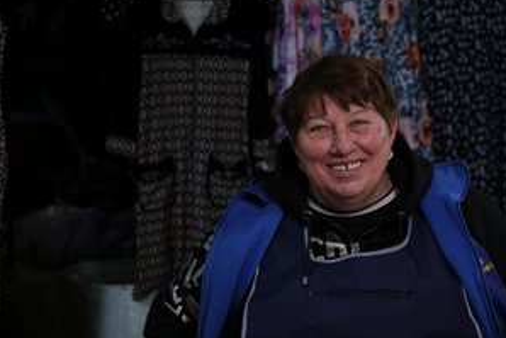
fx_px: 1322
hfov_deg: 21.7
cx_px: 282
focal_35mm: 94
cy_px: 176
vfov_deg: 14.6
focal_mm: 70
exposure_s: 1/50
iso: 100
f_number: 5
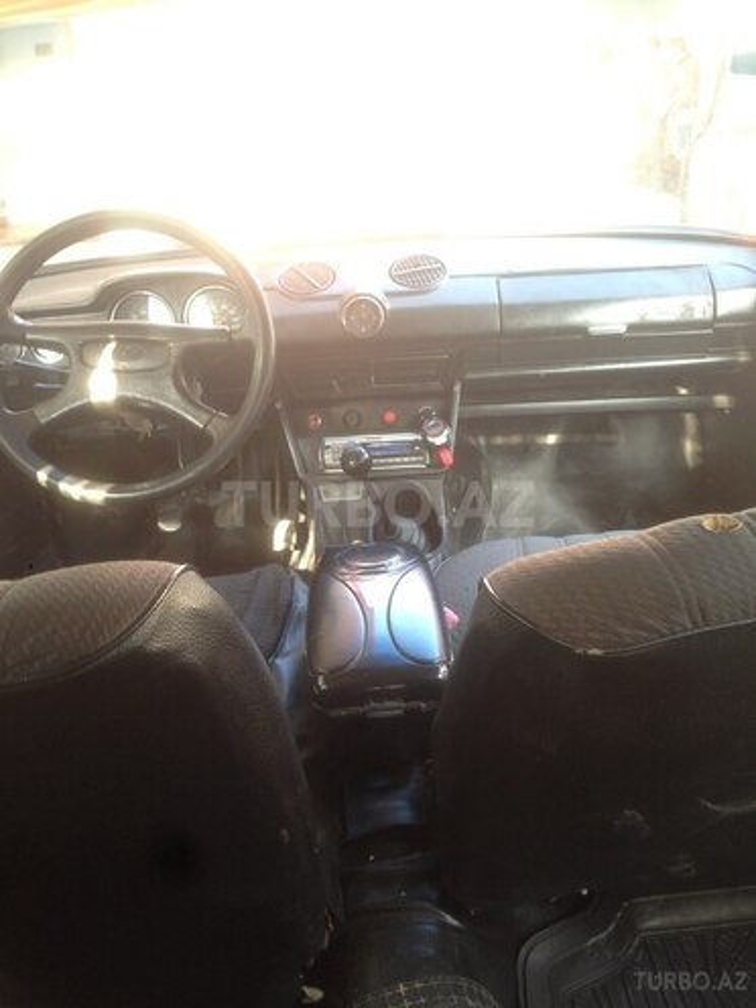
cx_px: 378
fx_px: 961
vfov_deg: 55.4
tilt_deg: -17.5
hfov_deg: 42.9
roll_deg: +1.5
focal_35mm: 33
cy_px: 504
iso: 50
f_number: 2.4
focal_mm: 4.12
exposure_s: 1/20
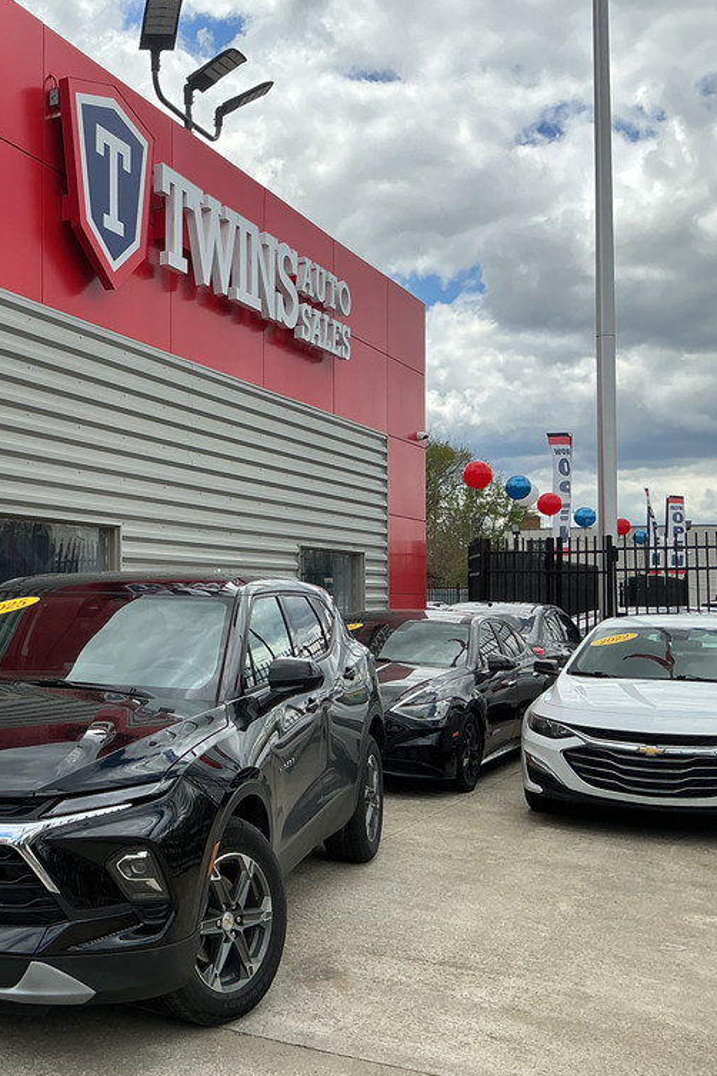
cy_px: 547
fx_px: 1225
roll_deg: -0.1
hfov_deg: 30.7
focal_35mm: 41
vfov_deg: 47.4
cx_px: 27
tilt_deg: +2.2
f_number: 1.8
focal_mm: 3
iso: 25
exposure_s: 1/1076
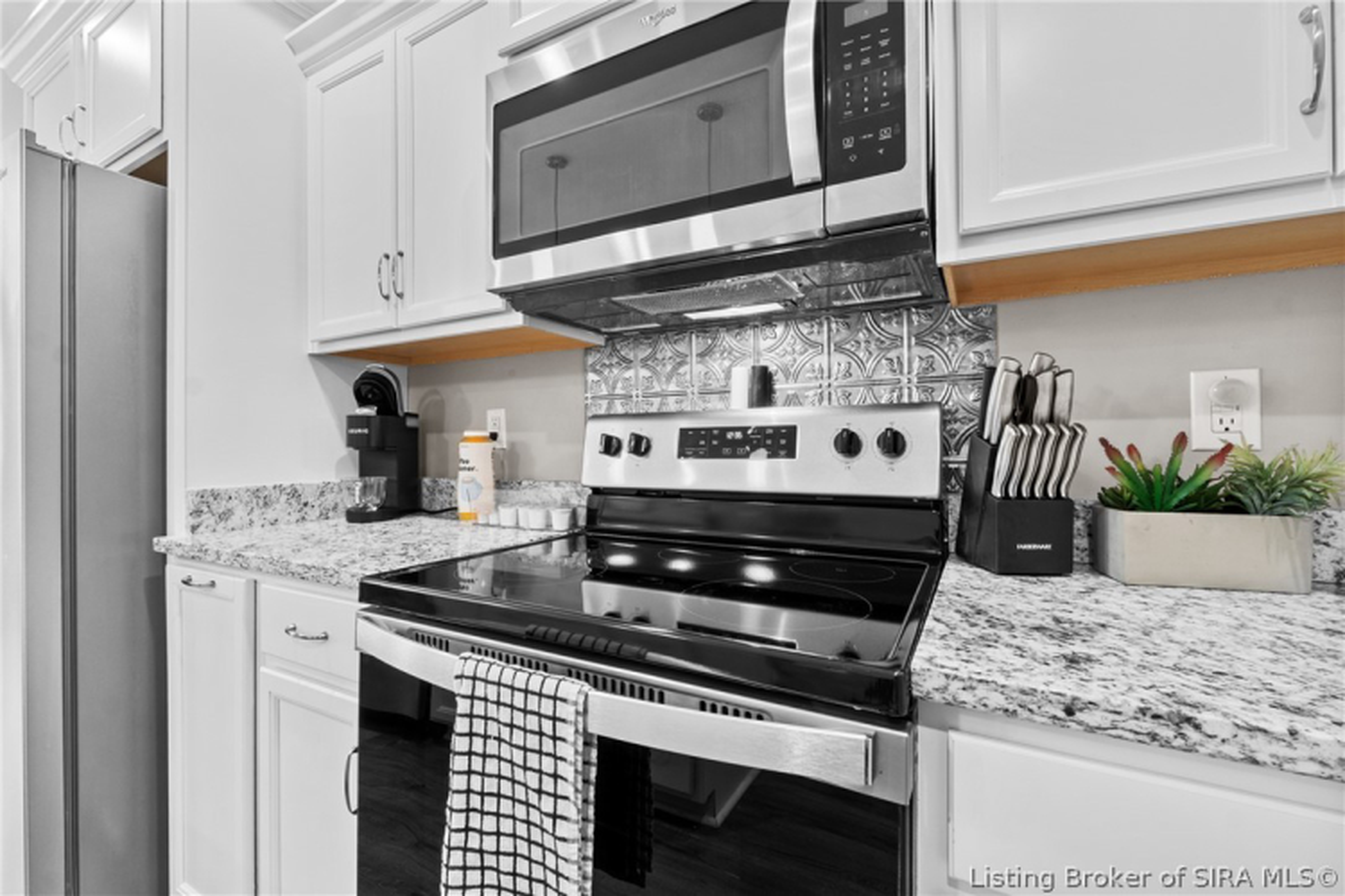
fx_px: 560
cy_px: 448
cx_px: 672
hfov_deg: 100.4
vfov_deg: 77.3
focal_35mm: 15
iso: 400
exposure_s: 1
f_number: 11
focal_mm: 10
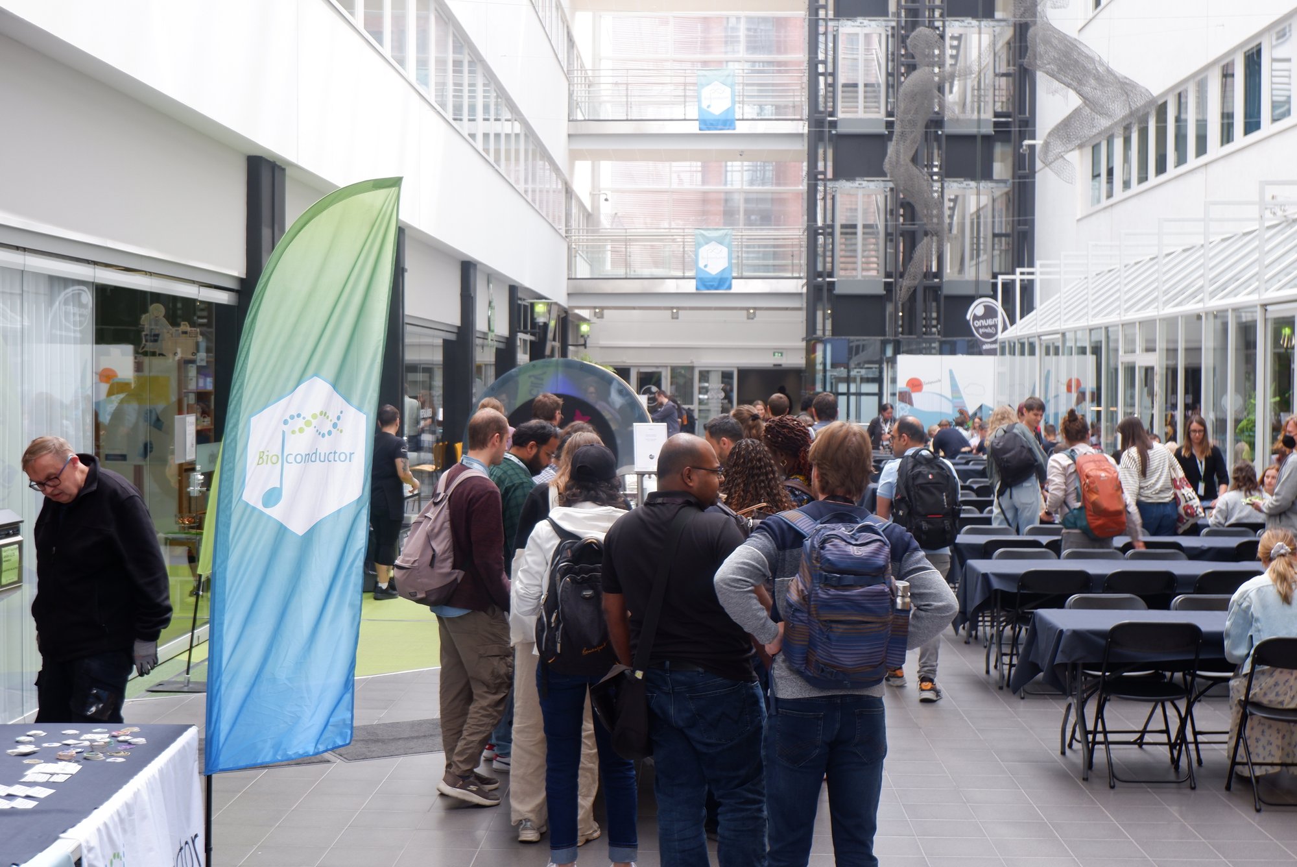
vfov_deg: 28.1
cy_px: 434
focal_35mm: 48
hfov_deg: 41.1
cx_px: 648
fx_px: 1730
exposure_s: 1/100
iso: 250
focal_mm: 32.3
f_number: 4.9
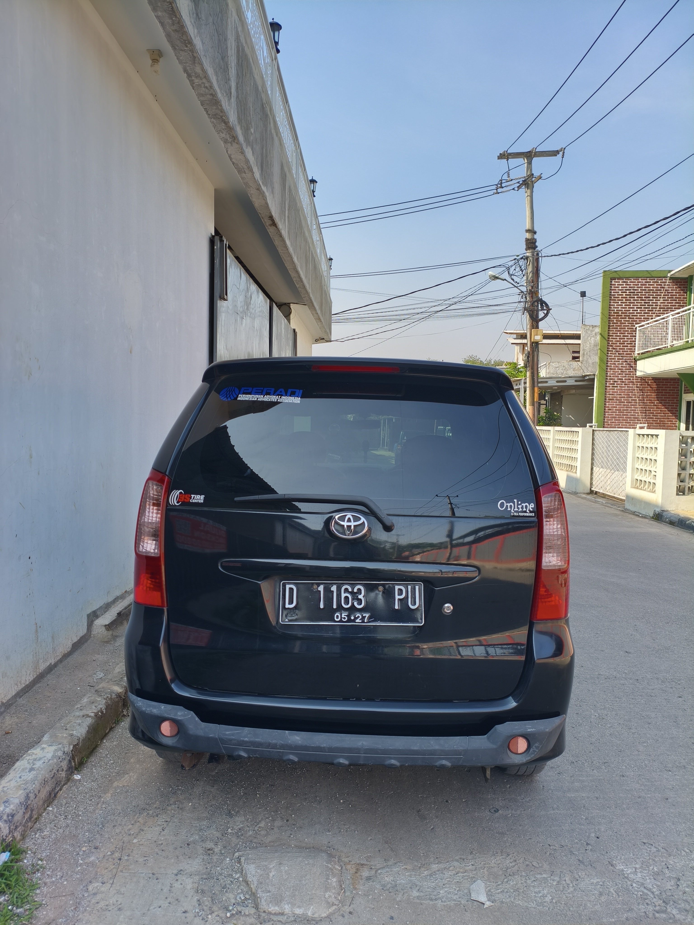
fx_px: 695
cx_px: 347
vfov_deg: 67.3
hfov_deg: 53.1
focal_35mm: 26
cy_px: 462
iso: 80
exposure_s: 1/230
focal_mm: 4.94
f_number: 1.5
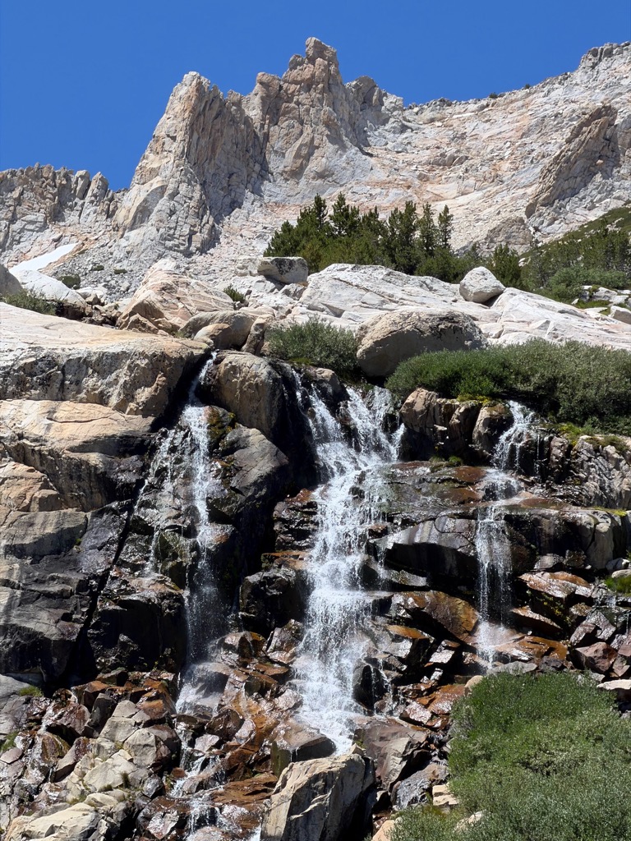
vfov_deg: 9.9
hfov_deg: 7.4
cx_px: 316
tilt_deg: +15.5
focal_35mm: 200
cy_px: 420
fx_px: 4861
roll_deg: -2.4
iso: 25
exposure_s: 1/639
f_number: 2.8
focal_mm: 16.89
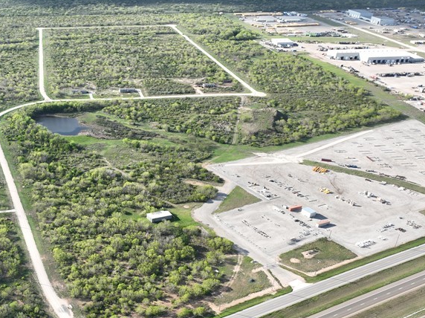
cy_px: 239
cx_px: 60
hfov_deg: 41.2
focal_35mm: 43
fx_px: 527
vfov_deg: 32.9
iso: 100
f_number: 2.8
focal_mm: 12.29
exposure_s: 1/640
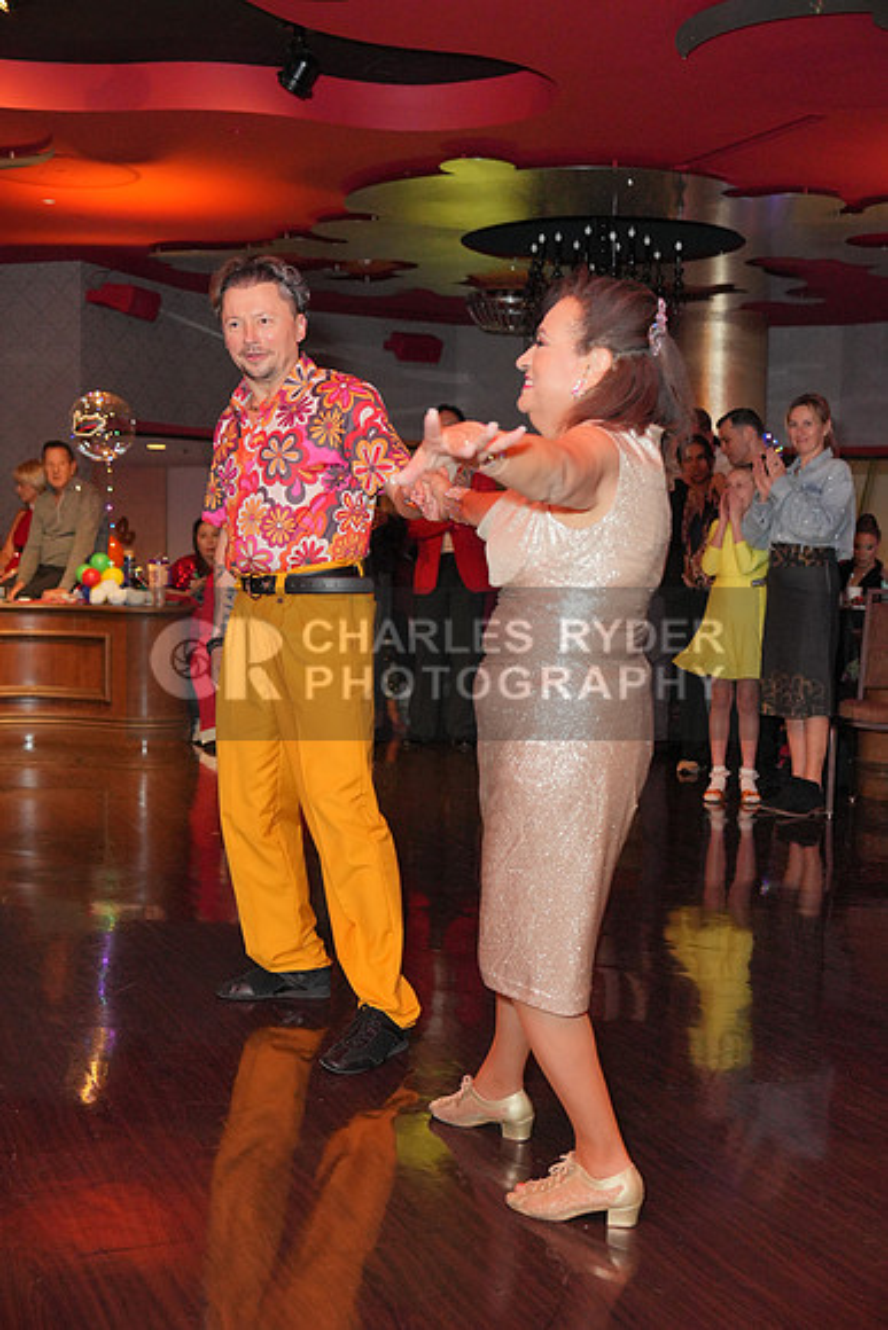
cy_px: 665
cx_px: 444
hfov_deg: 31.2
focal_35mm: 43
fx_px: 1590
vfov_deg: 45.4
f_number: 4
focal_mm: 43
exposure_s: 1/200
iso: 4000
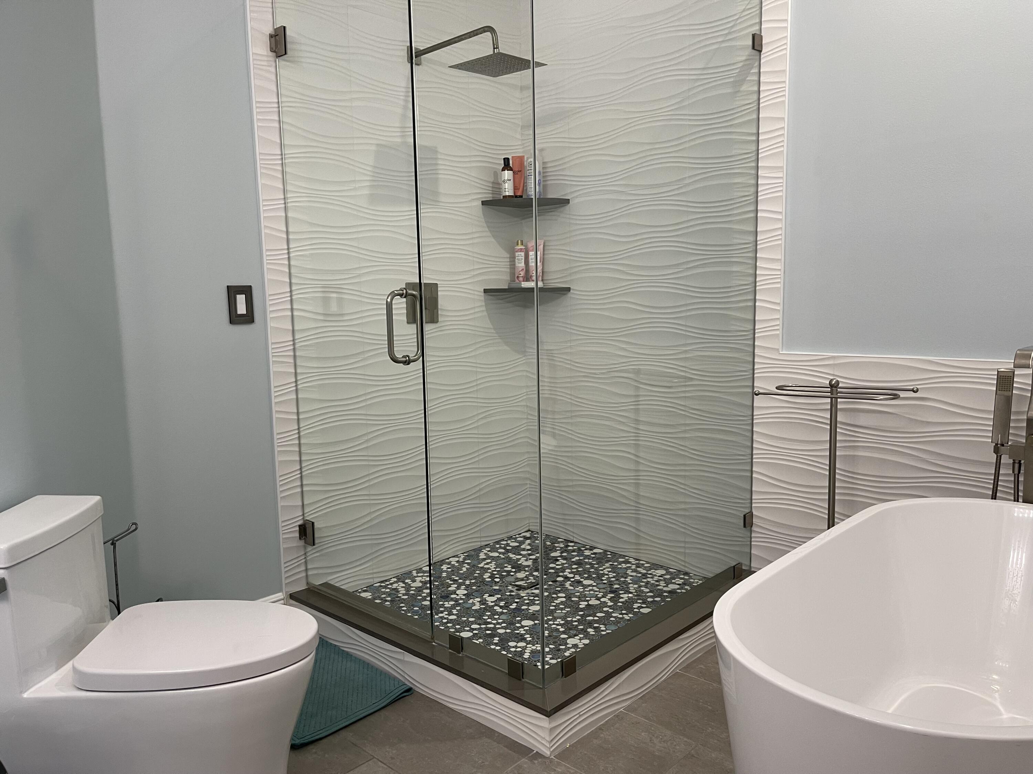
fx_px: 776
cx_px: 516
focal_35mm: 26
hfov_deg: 67.3
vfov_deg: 53.1
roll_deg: +0.4
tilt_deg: -8.1
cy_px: 387
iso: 80
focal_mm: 5.1
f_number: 1.6
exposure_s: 1/60
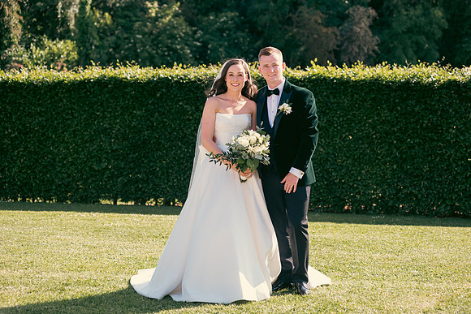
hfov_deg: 25.4
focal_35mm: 80
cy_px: 157
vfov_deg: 17.1
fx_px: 1047
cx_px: 236
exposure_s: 1/640
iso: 200
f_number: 3.5
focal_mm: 80
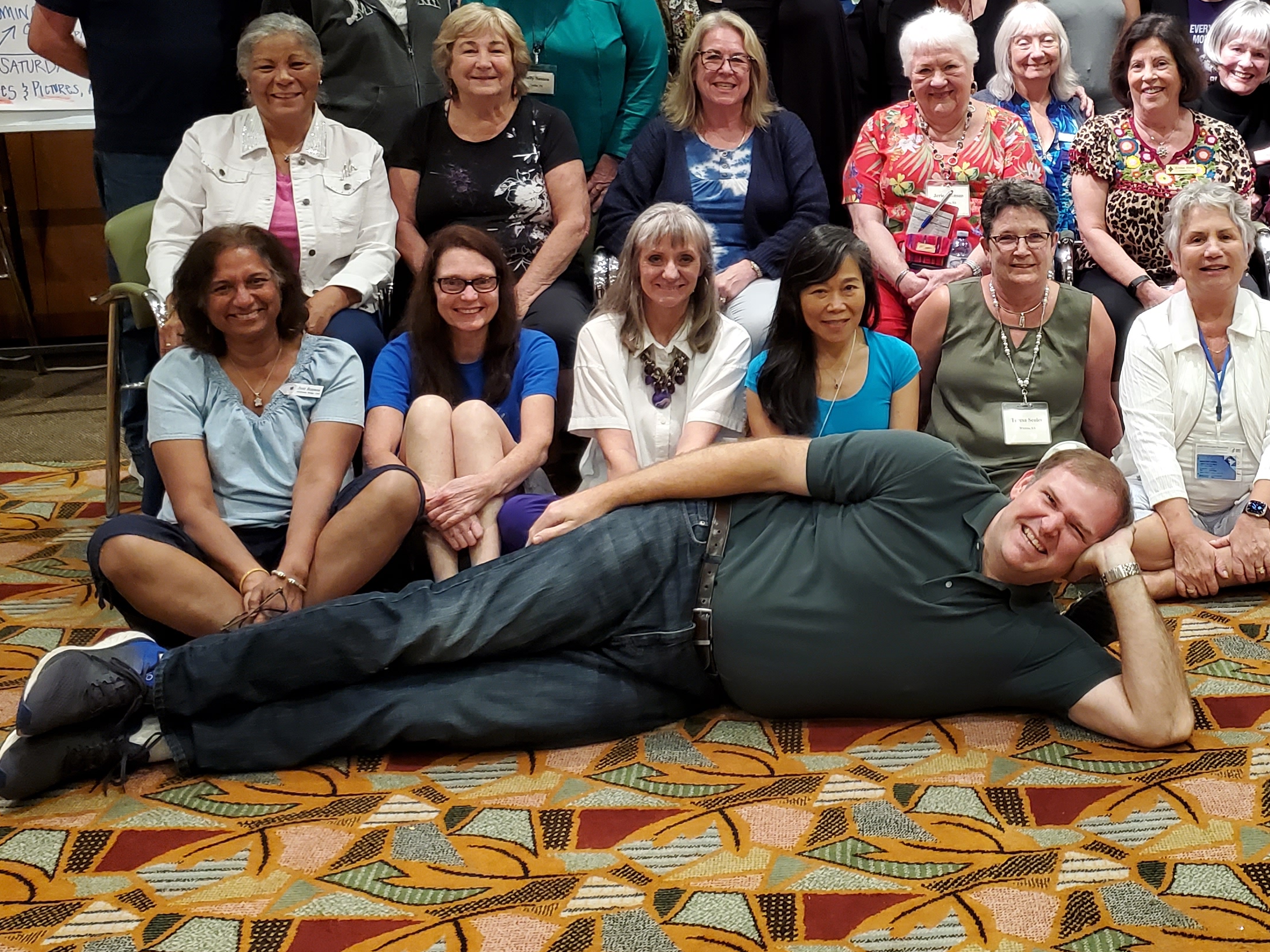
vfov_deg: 29.8
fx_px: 1761
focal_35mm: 48
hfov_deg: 38.3
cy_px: 234
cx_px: 1003
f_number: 1.5
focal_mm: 4.3
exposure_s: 1/39
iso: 320
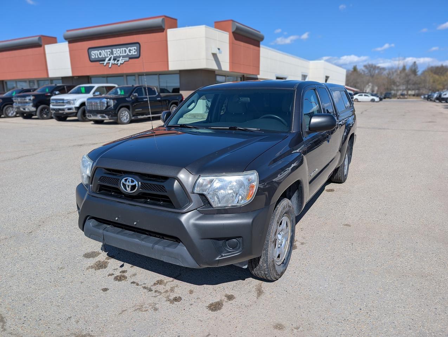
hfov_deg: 71.5
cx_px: 224
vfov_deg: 56.9
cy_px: 168
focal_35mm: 24
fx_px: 311
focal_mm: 6.9
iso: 19
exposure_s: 1/1938
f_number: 1.68
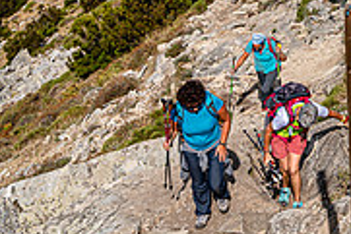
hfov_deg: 17.3
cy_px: -109
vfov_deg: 12.1
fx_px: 1064
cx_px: 493
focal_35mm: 109
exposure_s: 1/400
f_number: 8
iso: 100
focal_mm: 34
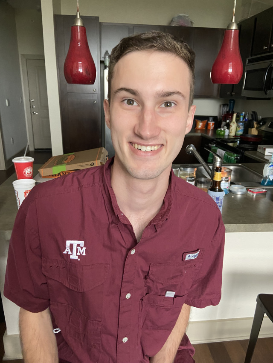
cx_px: 136
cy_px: 182
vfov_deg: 67.3
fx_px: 273
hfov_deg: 53.1
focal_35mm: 26
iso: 250
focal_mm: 4.25
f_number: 1.8
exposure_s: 1/60
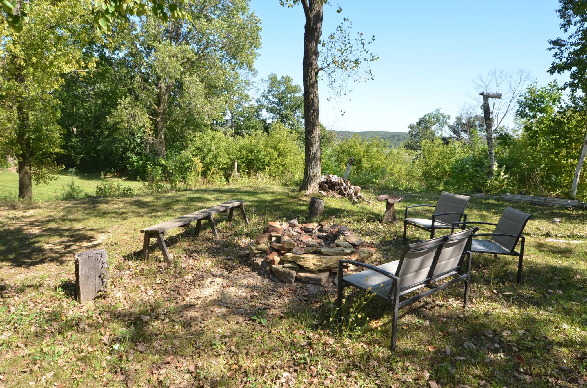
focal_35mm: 24
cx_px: 295
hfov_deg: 75.0
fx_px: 383
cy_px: 199
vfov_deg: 53.8
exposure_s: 1/160
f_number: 9
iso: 200
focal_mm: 15
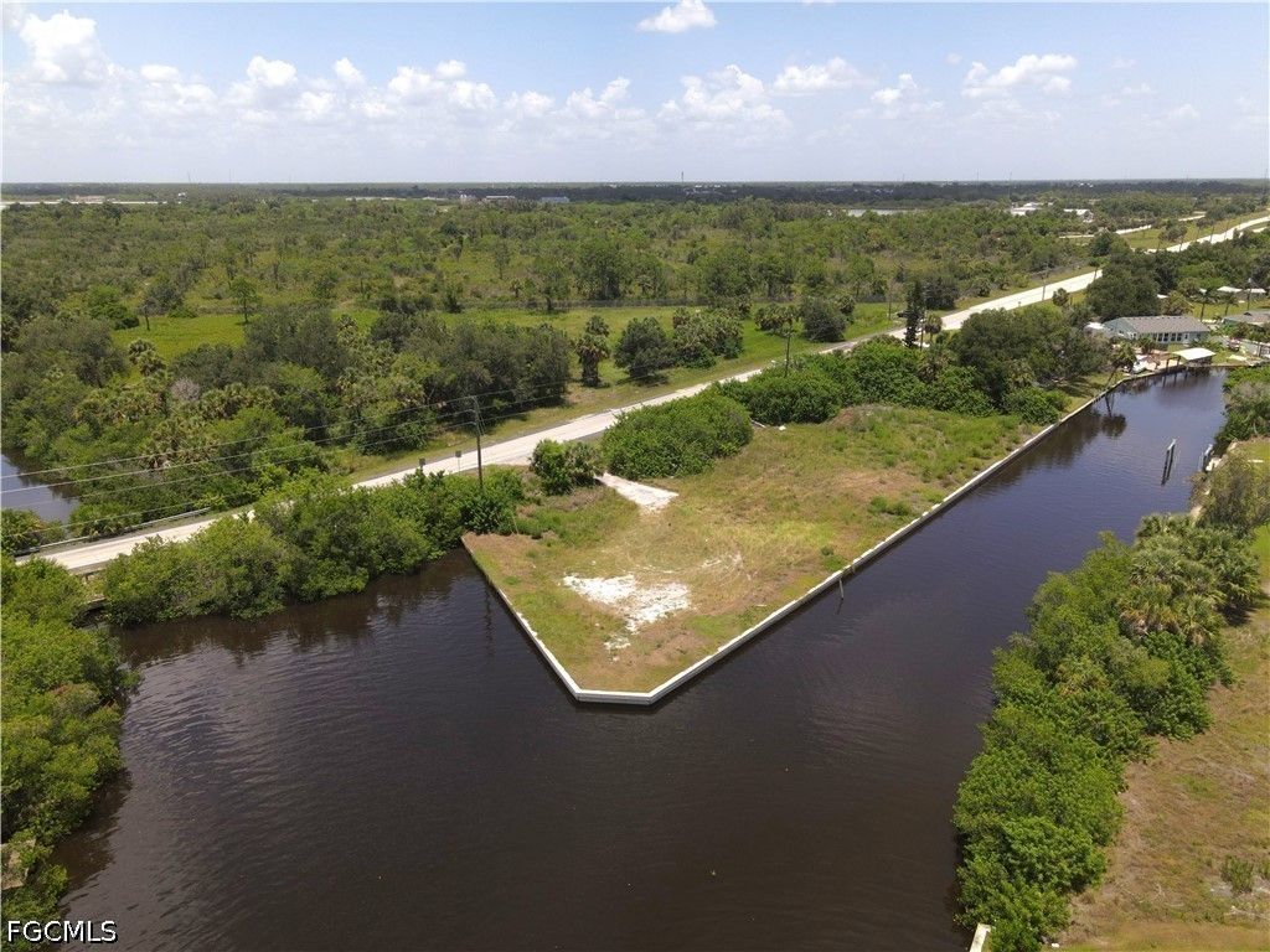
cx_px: 635
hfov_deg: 71.6
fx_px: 881
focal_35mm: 24
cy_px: 476
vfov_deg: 56.8
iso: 100
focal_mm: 4.5
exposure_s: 1/15
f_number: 2.8
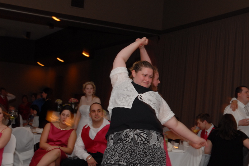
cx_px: 124
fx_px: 467
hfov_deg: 29.8
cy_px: 83
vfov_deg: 20.2
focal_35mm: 68
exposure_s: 1/20
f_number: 4.5
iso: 400
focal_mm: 45
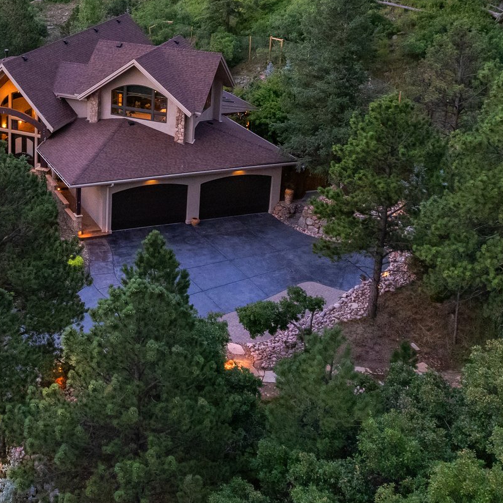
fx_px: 789
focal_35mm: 48
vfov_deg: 34.0
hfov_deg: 32.8
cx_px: 14
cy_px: 78
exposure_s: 1/100
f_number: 2.8
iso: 800
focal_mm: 8.38
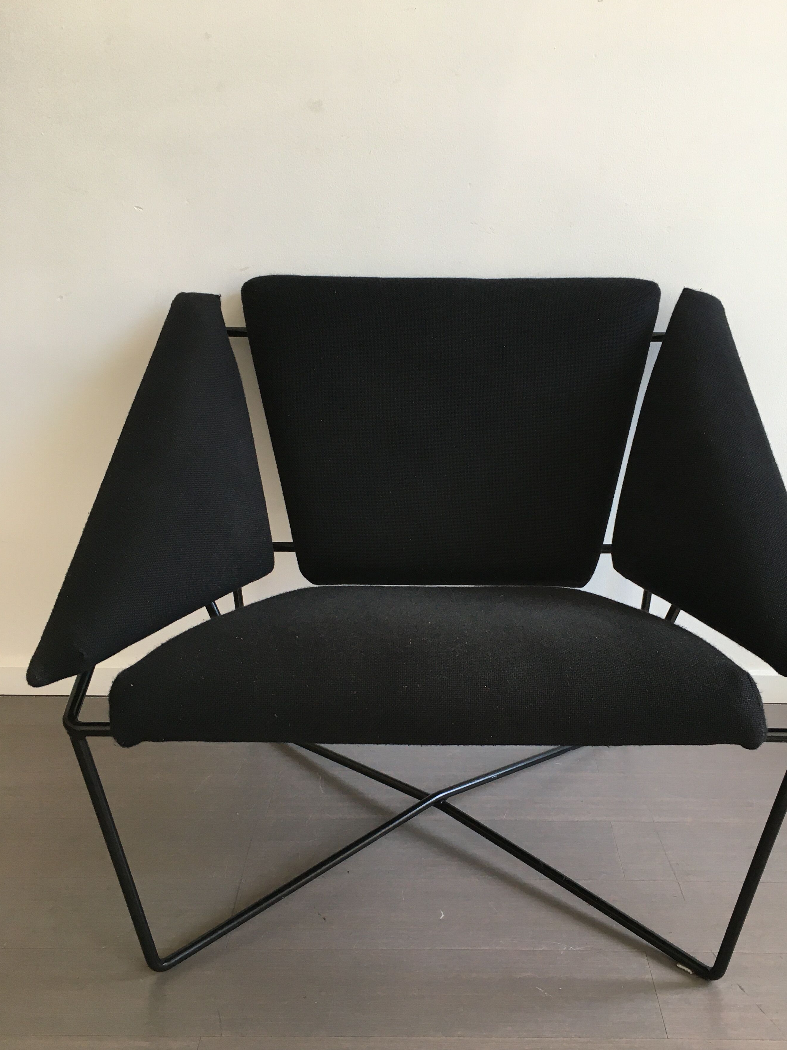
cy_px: 591
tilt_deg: -23.7
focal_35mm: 33
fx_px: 1000
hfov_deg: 42.9
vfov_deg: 55.2
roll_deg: -1.2
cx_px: 445
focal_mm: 4.15
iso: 32
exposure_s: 1/33
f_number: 2.2
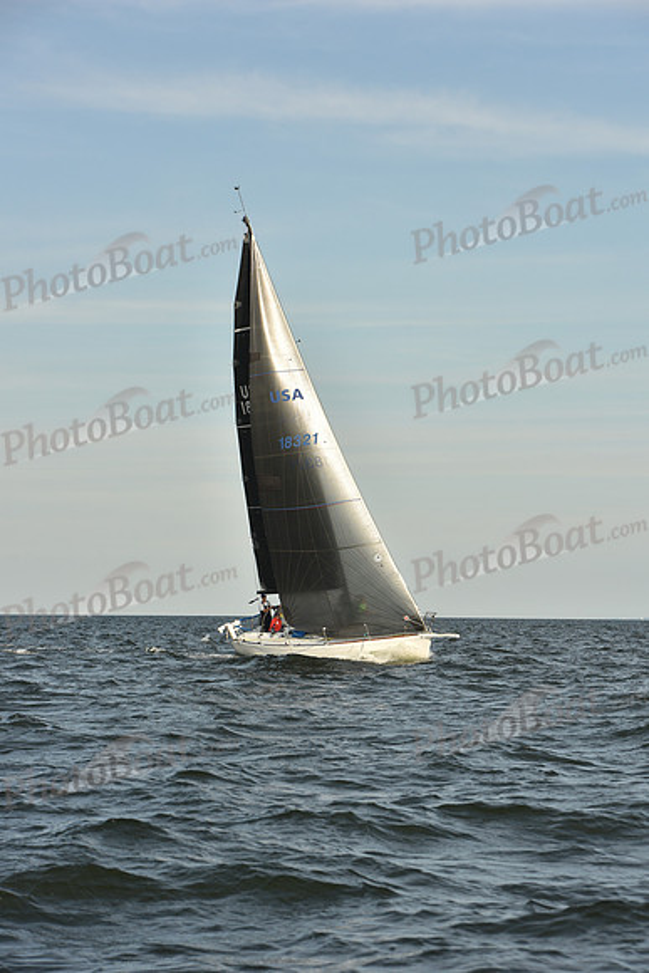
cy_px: 486
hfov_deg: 13.0
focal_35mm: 105
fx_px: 2837
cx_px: 324
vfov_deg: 19.5
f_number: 8
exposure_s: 1/800
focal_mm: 105
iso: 250
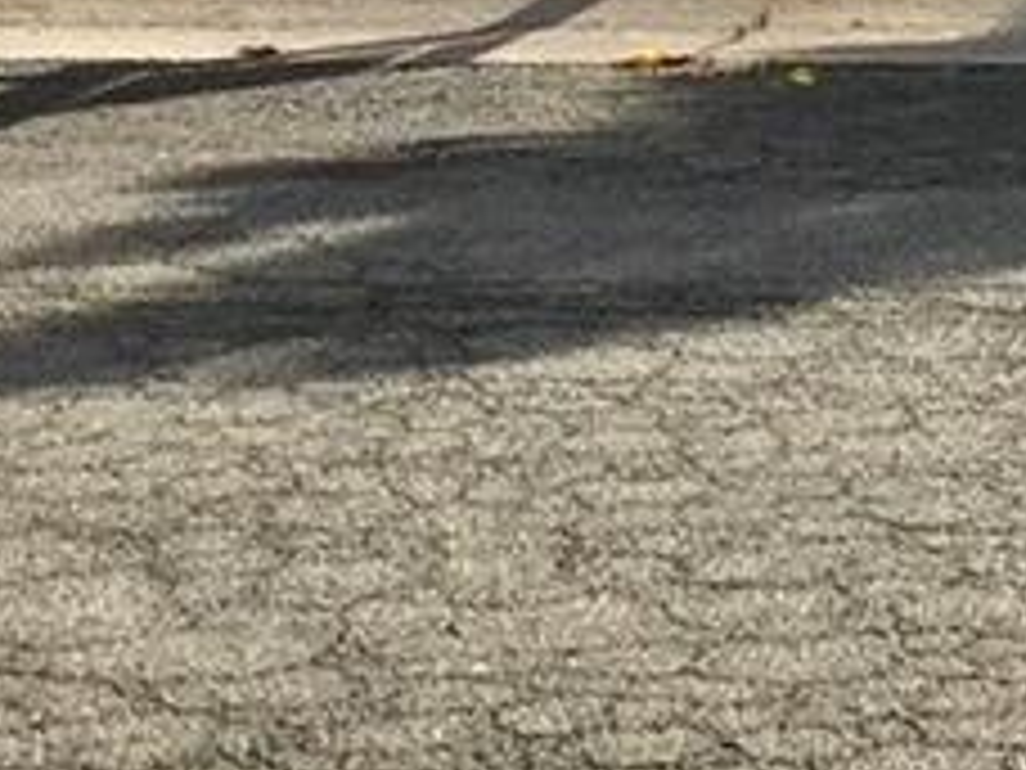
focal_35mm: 191
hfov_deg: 9.7
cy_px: -624
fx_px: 5661
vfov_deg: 7.5
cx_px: 2048
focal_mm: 4.15
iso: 32
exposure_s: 1/842
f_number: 2.2
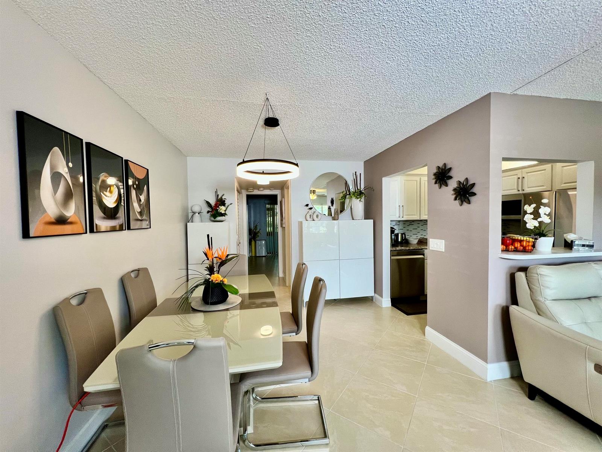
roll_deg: +0.5
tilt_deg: -2.4
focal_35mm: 13
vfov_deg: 89.9
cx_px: 301
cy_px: 226
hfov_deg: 106.2
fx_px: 226
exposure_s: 1/120
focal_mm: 1.57
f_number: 1.8
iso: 100
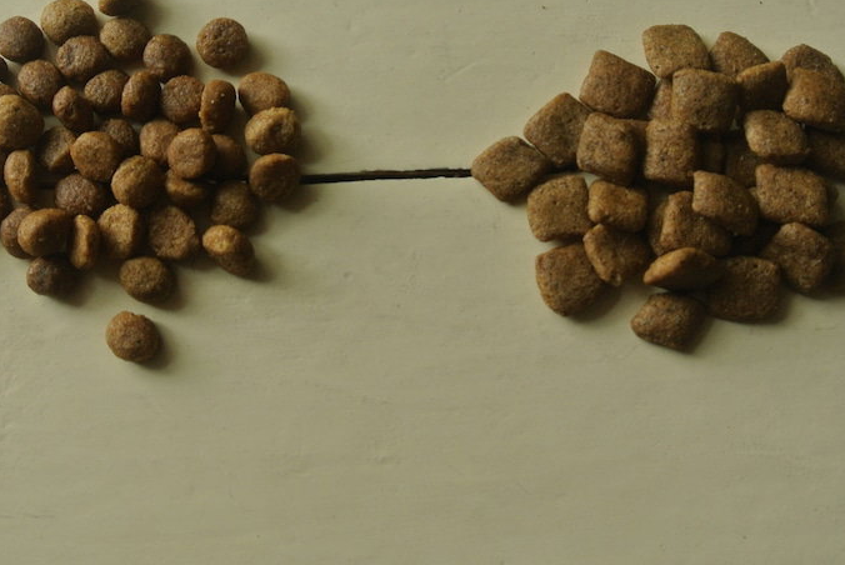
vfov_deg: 25.5
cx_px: 415
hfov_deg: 37.5
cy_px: 203
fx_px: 1245
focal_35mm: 53
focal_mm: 13.1
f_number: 4
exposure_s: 1/80
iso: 200
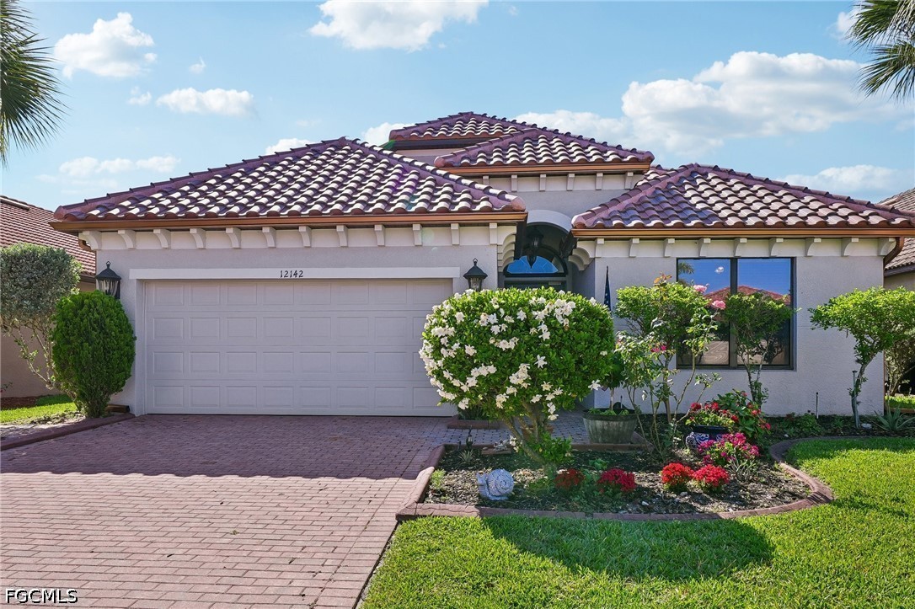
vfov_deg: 59.4
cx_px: 458
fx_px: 533
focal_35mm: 21
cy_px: 304
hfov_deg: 81.2
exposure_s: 1/100
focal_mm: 14
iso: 50
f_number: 8
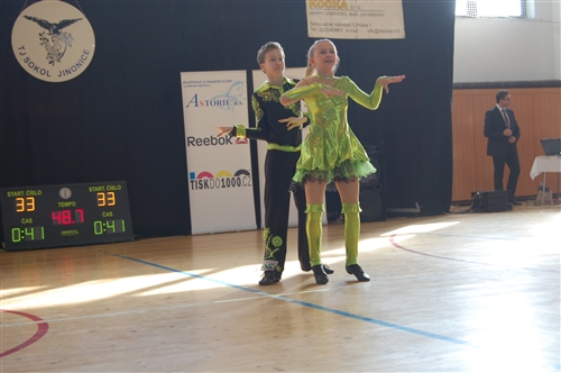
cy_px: 186
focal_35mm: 57
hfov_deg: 35.1
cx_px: 280
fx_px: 887
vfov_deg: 23.7
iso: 400
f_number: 5
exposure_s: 1/100
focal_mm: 38
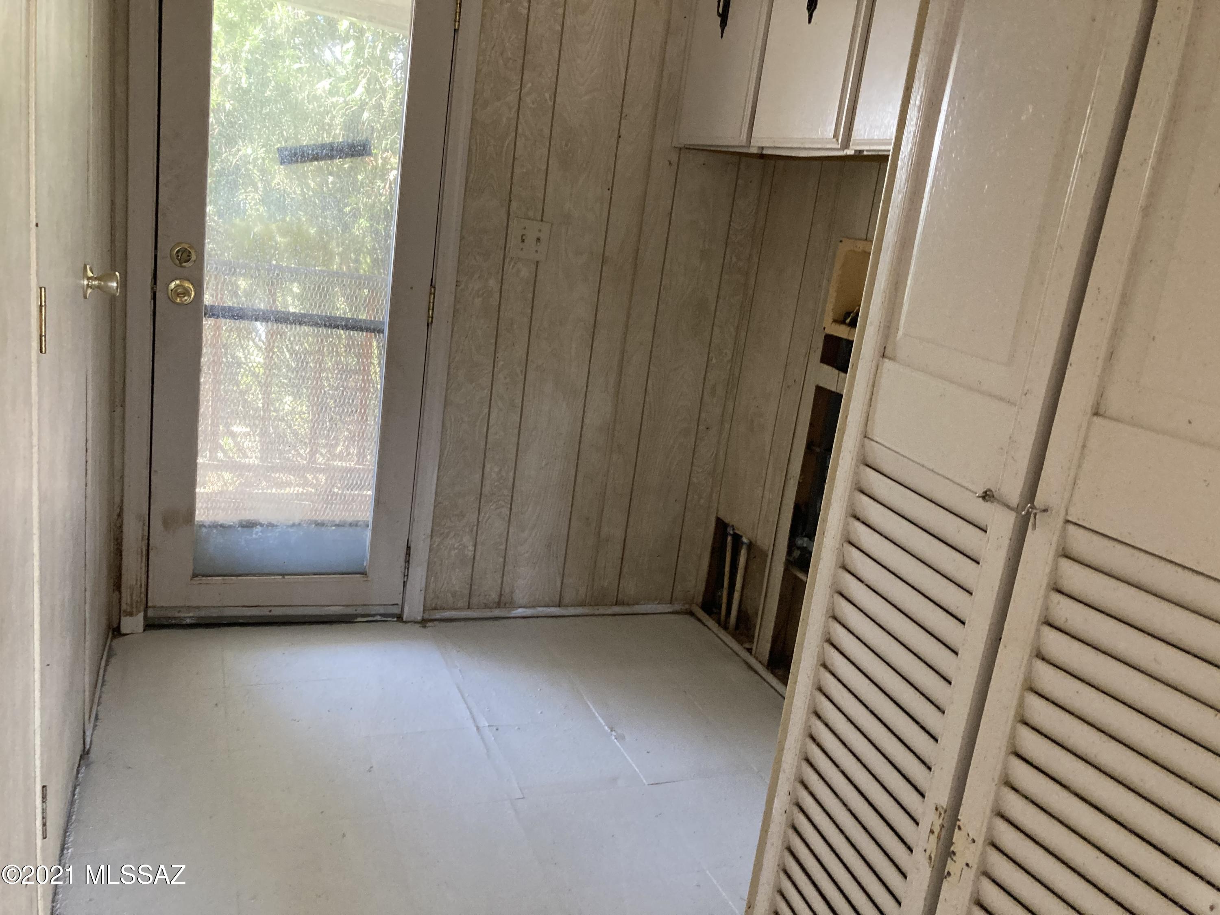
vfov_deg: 49.7
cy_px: 458
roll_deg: -10.2
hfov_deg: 63.4
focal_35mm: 28
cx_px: 610
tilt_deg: -12.9
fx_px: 987
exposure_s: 1/60
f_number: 1.8
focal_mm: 3.99
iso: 250
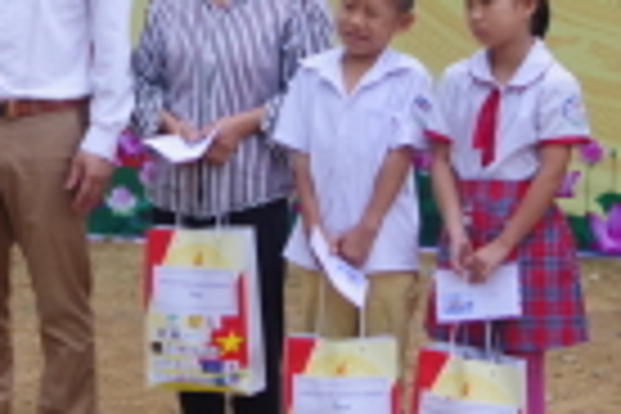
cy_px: -130
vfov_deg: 9.4
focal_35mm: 143
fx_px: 2467
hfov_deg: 14.3
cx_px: 108
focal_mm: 24
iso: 1600
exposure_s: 1/400
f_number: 8
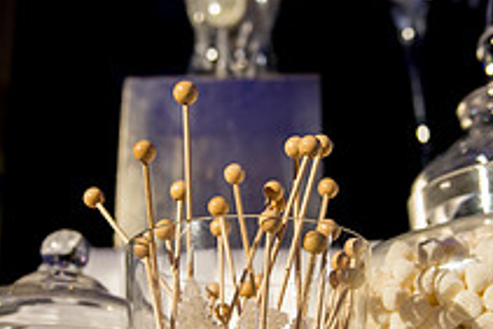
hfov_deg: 30.5
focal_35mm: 66
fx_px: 904
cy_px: 218
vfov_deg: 20.6
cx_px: 262
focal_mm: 24
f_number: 2.8
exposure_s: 1/100
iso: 1250
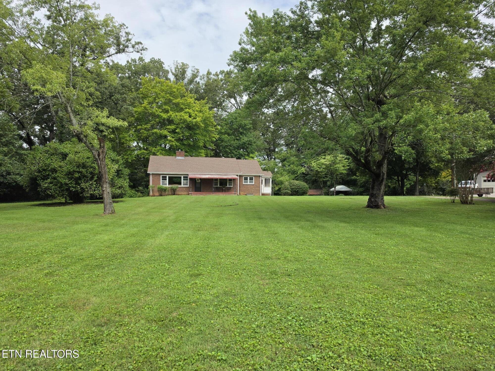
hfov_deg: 73.9
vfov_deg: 58.9
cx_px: 248
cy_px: 186
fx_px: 329
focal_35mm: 23
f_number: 1.4
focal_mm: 6.5
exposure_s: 1/7329
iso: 64
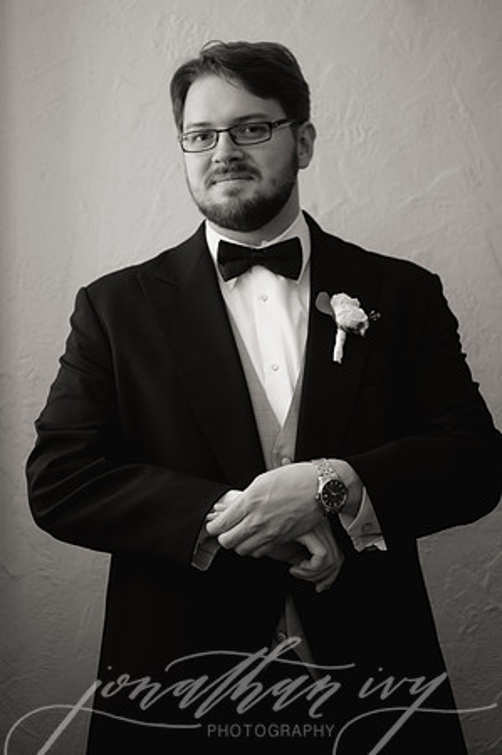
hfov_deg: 19.4
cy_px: 378
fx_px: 1467
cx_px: 251
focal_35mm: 70
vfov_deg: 28.9
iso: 2500
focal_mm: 70
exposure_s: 1/160
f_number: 2.8
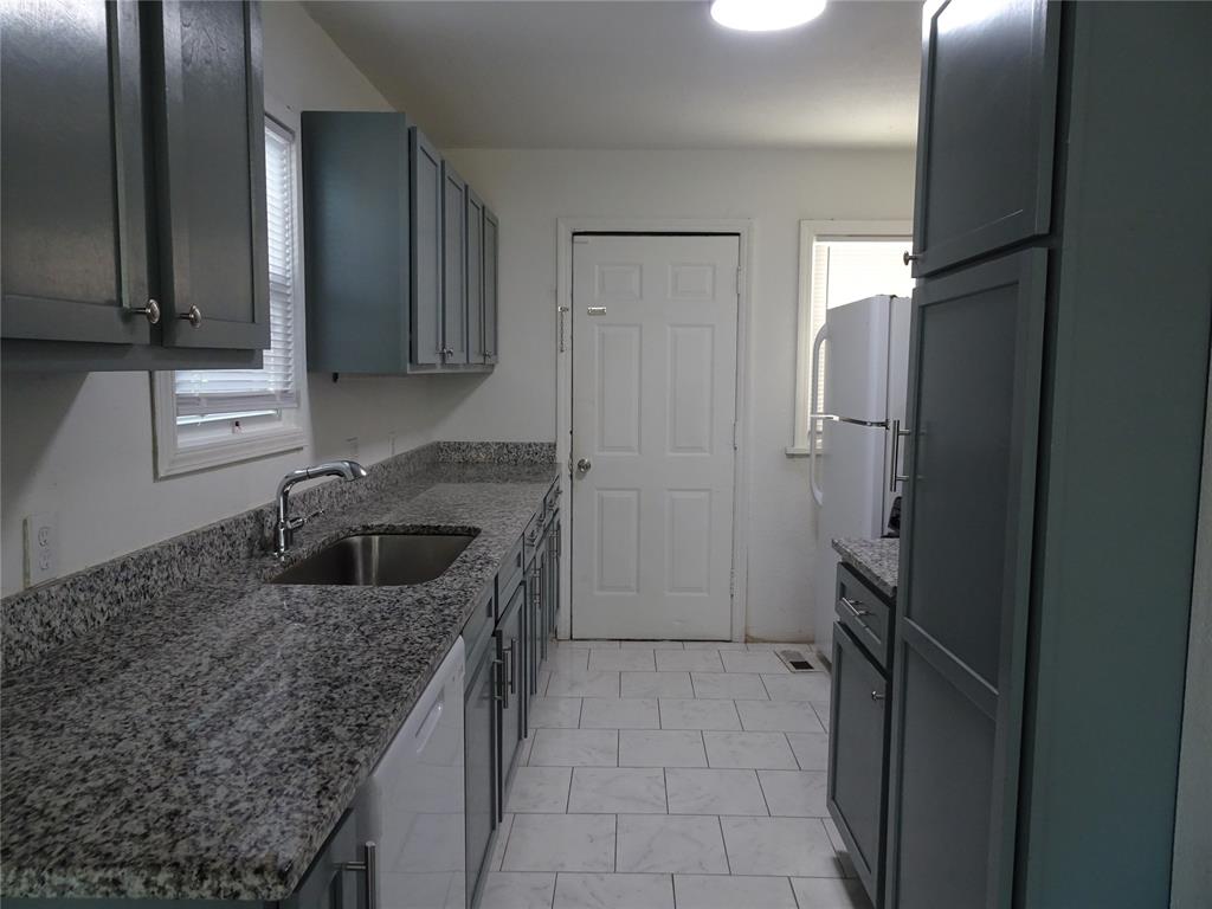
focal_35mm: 24
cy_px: 454
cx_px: 606
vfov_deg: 56.8
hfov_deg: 71.6
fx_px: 840
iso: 250
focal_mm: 4.1
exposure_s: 1/30
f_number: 3.5
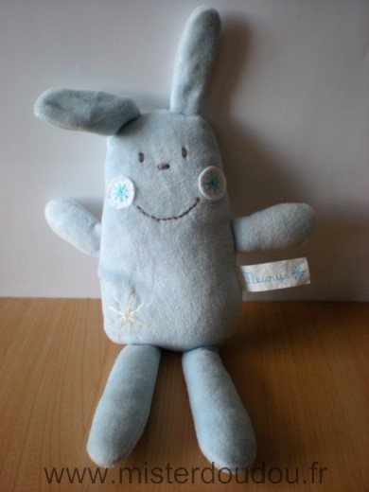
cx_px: 184
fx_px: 540
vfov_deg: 49.0
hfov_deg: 37.7
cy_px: 246
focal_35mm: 38
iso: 200
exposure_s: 1/52.4
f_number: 3.1
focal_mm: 6.3
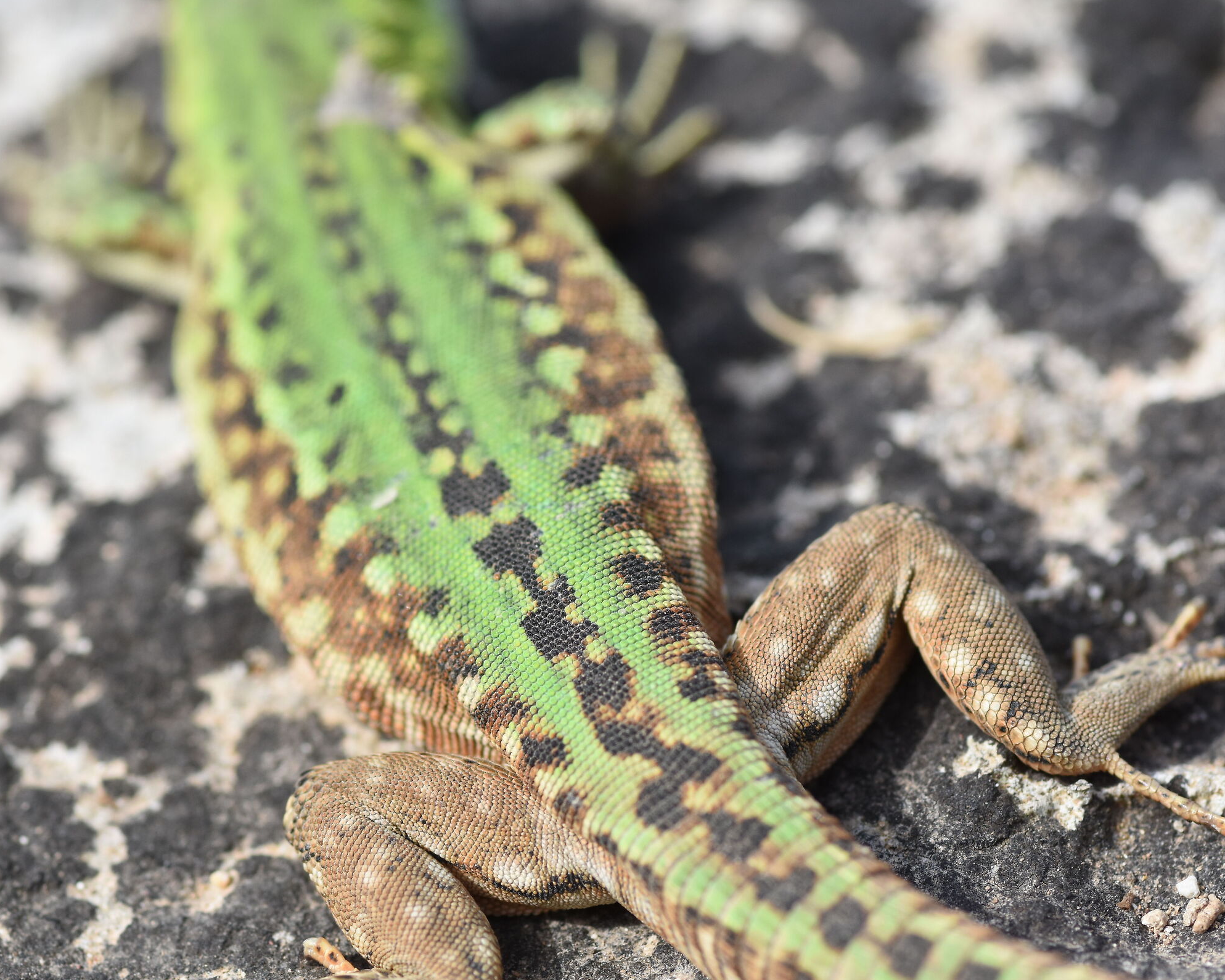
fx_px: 6164
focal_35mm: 170
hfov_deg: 11.3
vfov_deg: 9.1
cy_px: 490
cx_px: 510
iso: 400
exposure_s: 1/1000
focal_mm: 100
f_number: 8
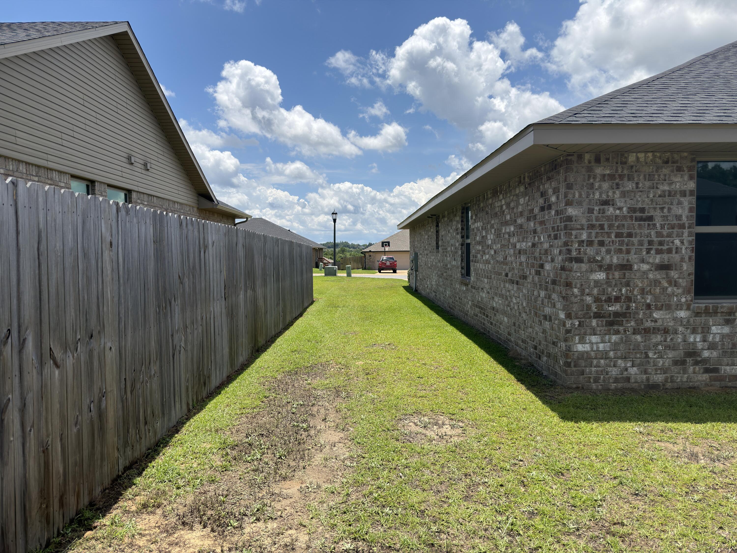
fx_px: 511
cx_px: 368
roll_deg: +0.0
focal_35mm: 24
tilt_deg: -3.6
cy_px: 276
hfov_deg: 71.6
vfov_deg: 56.8
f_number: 1.78
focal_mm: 6.76
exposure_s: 1/4739
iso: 64
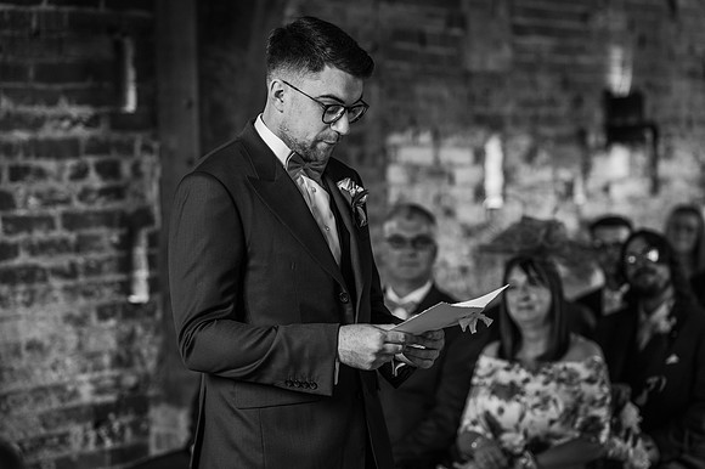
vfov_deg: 16.1
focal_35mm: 85
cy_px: 234
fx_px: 1664
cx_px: 352
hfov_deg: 23.9
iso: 1000
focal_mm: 85
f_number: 2.5
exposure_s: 1/200
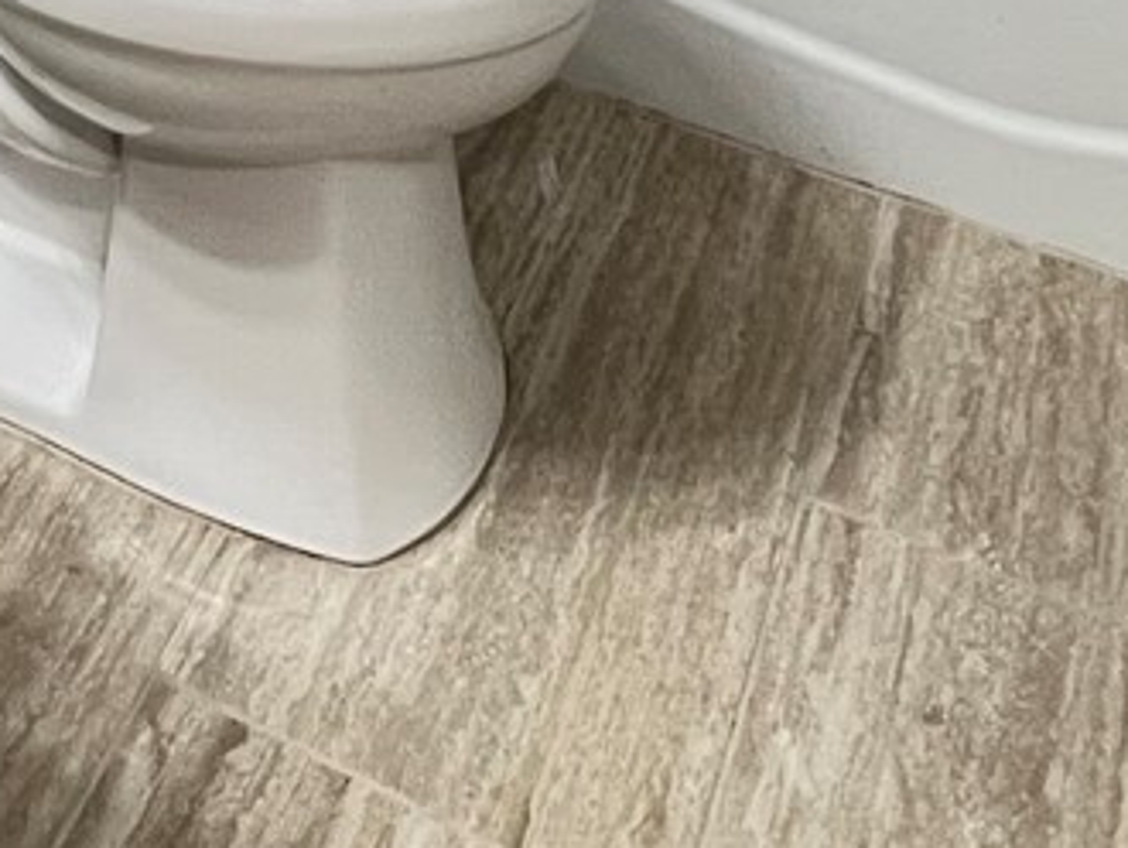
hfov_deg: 29.5
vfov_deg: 17.8
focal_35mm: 63
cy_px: -752
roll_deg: -0.6
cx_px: 133
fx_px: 2054
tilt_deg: -18.4
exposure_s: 1/60
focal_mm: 1.57
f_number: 1.8
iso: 400
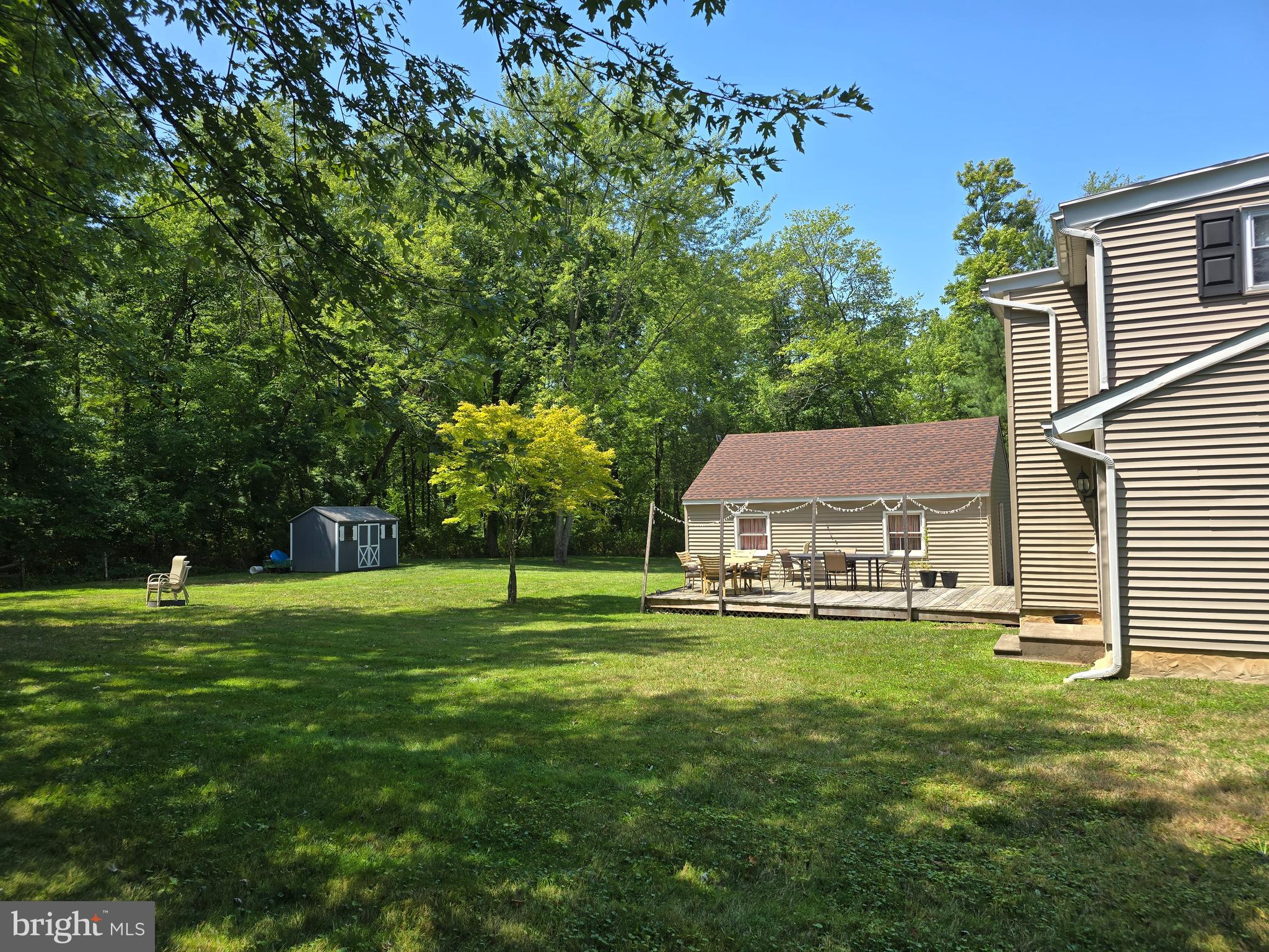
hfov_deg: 73.9
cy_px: 476
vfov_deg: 58.9
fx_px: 843
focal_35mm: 23
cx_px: 634
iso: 12
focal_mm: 6.3
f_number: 1.7
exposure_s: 1/385
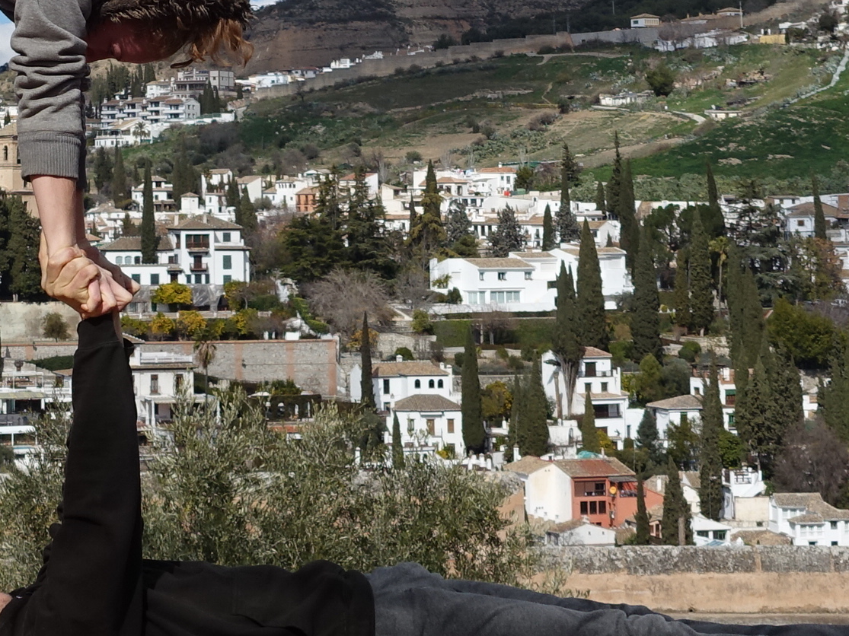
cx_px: 73
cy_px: -75
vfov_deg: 12.7
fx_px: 2796
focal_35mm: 114
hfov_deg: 17.0
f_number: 5.6
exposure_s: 1/125
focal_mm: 12.35
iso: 125
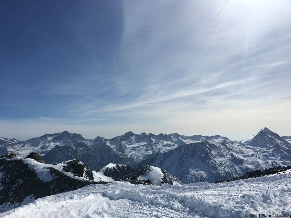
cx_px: 146
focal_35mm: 29
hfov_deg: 61.7
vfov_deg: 48.2
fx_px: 244
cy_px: 109
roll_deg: +2.1
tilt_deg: +5.3
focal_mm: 4.15
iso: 25
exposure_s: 1/6410
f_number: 2.2
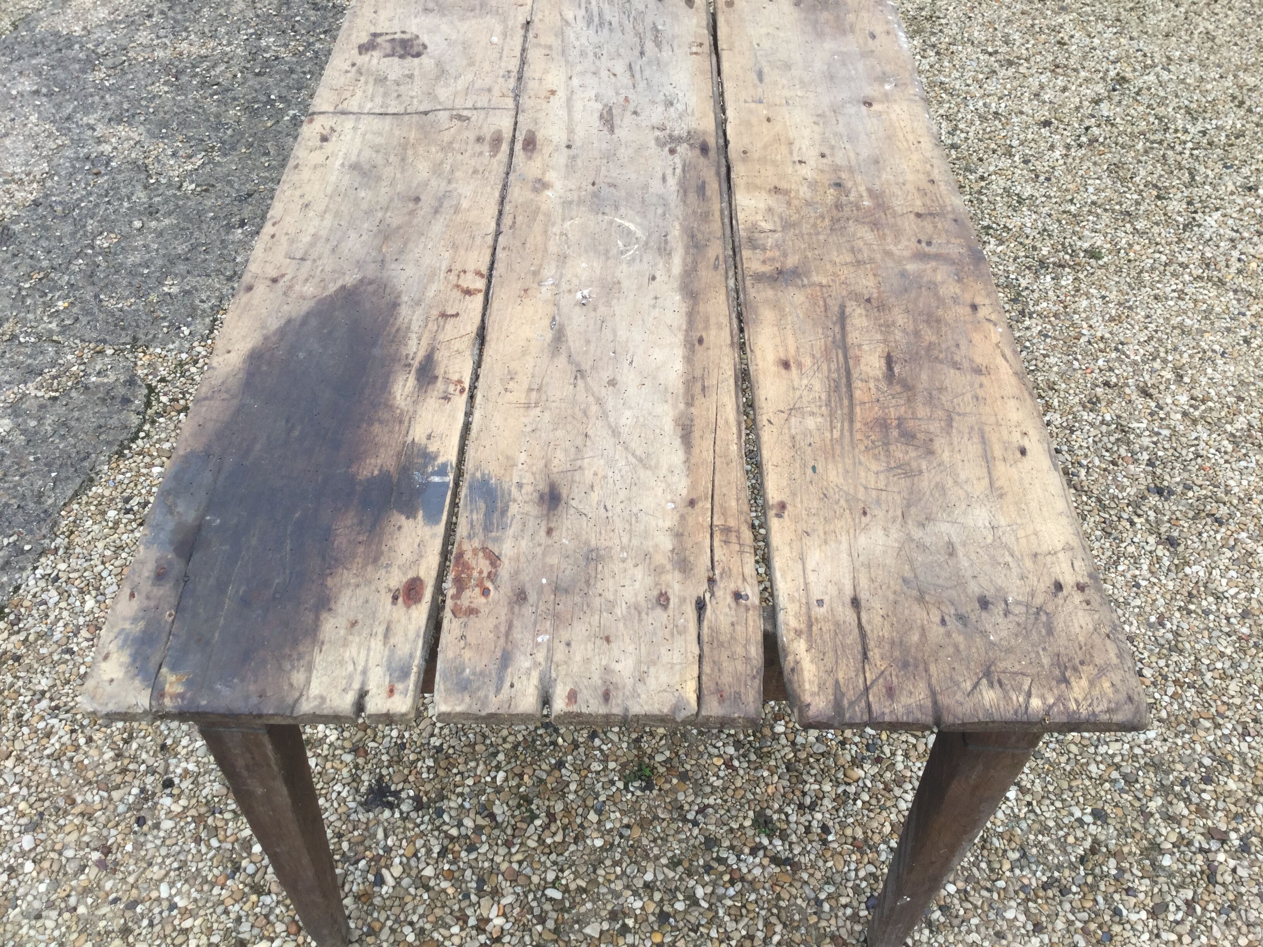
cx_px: 632
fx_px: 1131
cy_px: 474
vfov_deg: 45.4
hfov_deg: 58.4
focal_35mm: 31
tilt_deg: -49.6
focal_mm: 3.3
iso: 25
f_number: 2.4
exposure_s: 1/120
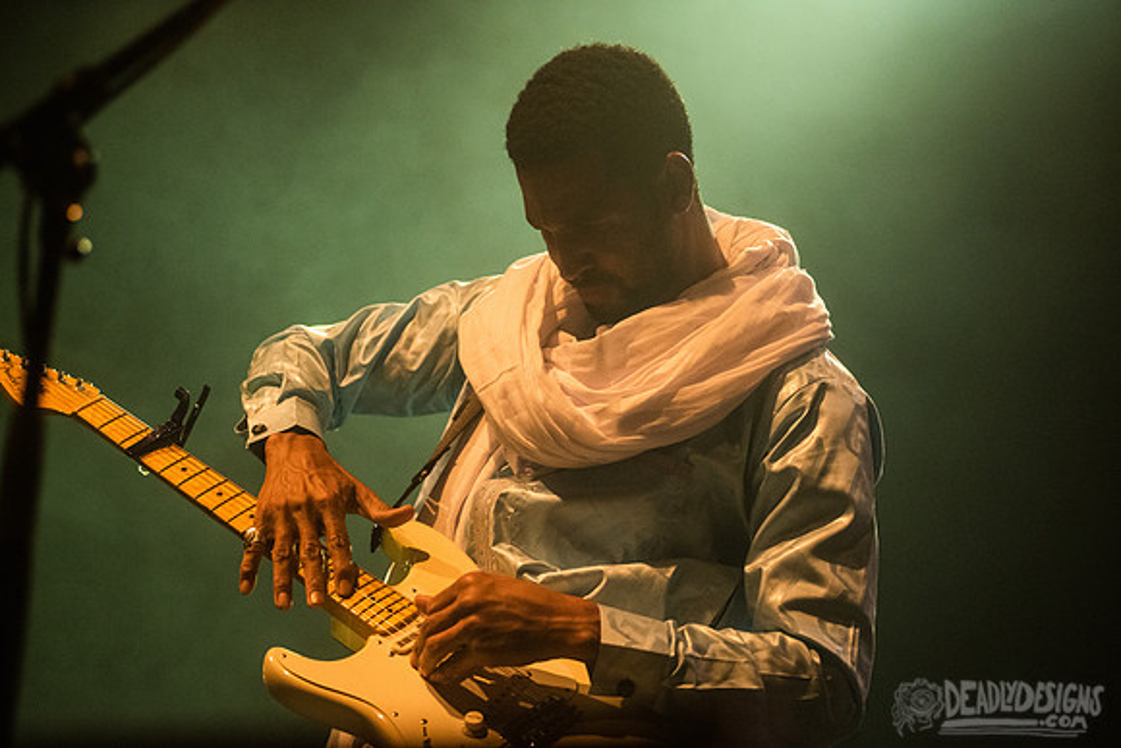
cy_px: 374
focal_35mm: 86
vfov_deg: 15.9
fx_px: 2678
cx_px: 560
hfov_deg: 23.6
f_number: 3.2
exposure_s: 1/200
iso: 2500
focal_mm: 86
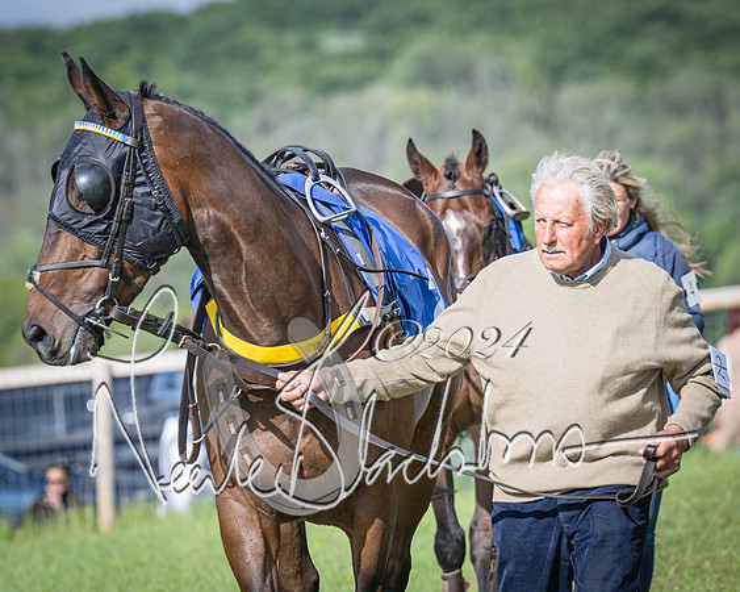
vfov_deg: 4.2
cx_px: 303
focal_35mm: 373
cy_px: 326
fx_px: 8159
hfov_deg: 5.2
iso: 200
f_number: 4.5
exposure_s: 1/1600
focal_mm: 200
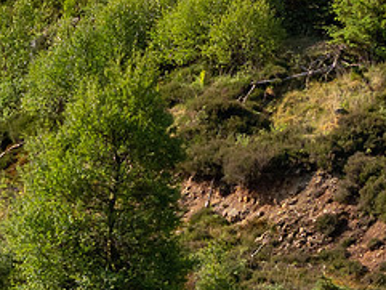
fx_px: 4306
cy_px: -197
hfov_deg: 5.1
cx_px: 394
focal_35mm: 386
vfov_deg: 3.8
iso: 200
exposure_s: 1/800
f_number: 4
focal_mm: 40
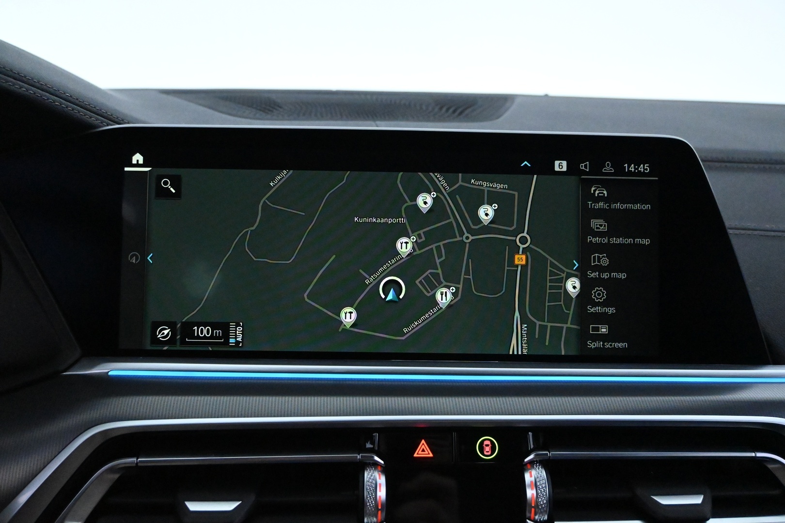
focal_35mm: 32
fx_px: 687
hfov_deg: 59.5
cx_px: 392
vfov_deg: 41.7
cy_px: 262
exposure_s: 1/160
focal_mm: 21
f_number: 4
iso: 10000
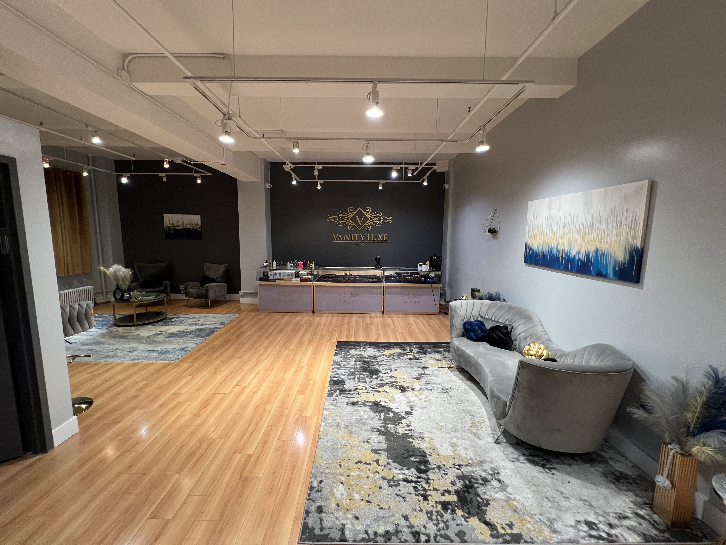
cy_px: 272
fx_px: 273
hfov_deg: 106.2
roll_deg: +0.0
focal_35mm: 13
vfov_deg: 89.9
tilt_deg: -6.7
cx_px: 363
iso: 250
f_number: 1.8
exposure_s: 1/60
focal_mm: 1.57
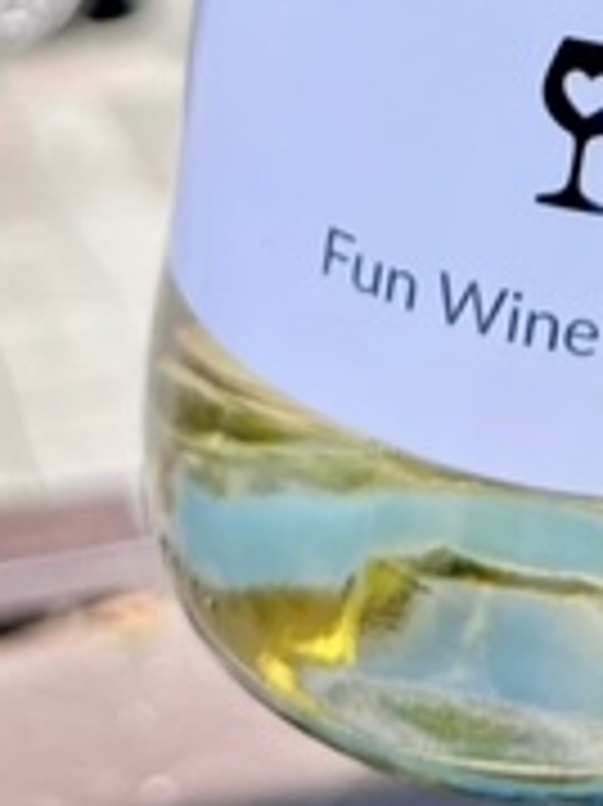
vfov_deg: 17.5
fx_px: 2163
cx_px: 729
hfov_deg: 15.3
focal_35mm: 93
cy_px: -608
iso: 50
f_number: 1.6
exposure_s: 1/1890
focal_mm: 5.1
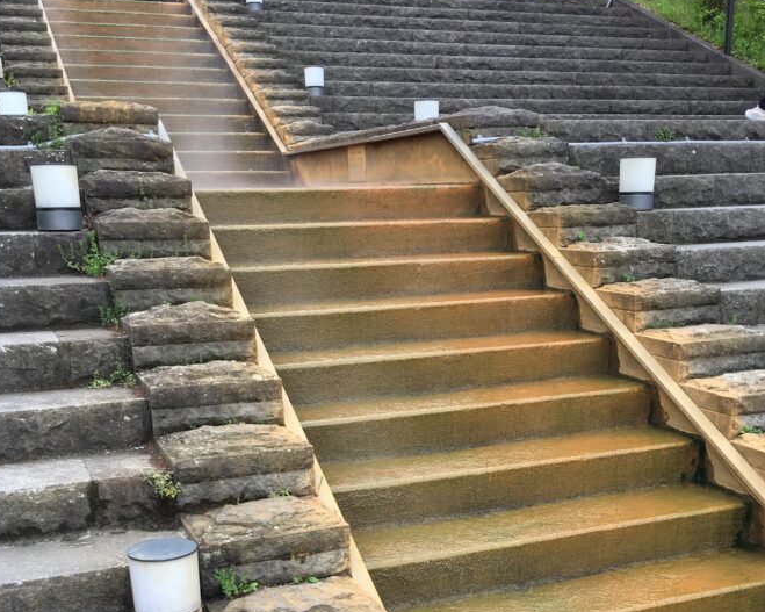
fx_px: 996
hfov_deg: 42.0
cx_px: 413
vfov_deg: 32.8
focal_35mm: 44
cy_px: 524
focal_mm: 4.15
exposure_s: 1/430
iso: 25
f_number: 2.2
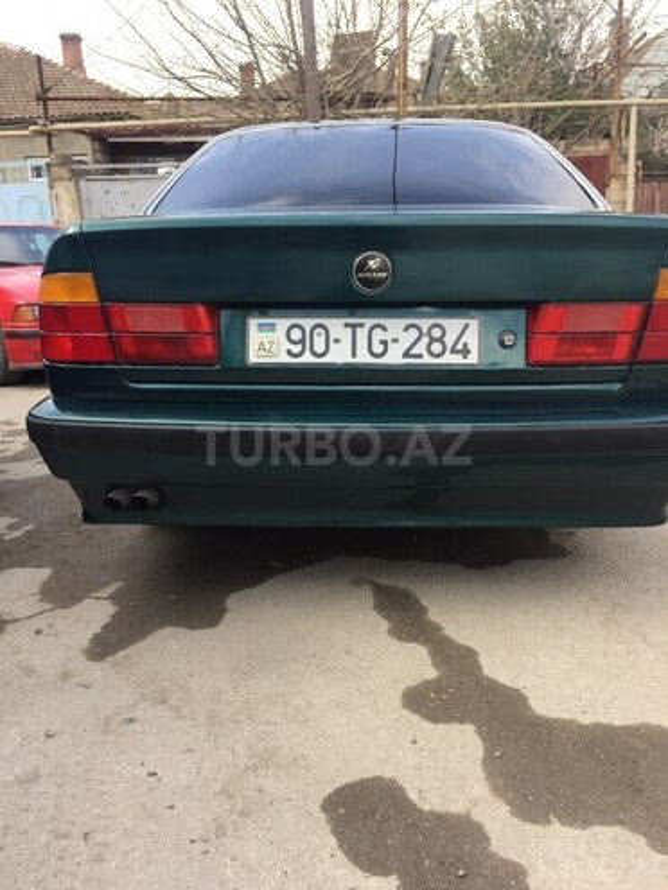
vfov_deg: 61.7
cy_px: 445
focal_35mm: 29
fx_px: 746
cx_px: 334
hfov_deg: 48.2
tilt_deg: -10.0
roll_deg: +4.3
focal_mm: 4.15
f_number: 2.2
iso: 32
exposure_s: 1/434
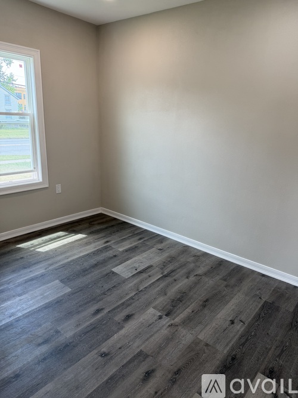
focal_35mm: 24
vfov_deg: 71.6
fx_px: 276
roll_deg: -3.1
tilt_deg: -16.0
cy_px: 199
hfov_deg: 56.8
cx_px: 149
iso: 100
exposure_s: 1/188
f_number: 1.78
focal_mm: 6.76
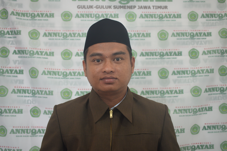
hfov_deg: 53.1
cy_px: 76
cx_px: 114
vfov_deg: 36.9
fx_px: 227
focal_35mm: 36
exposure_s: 1/13
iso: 560
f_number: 4.5
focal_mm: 24
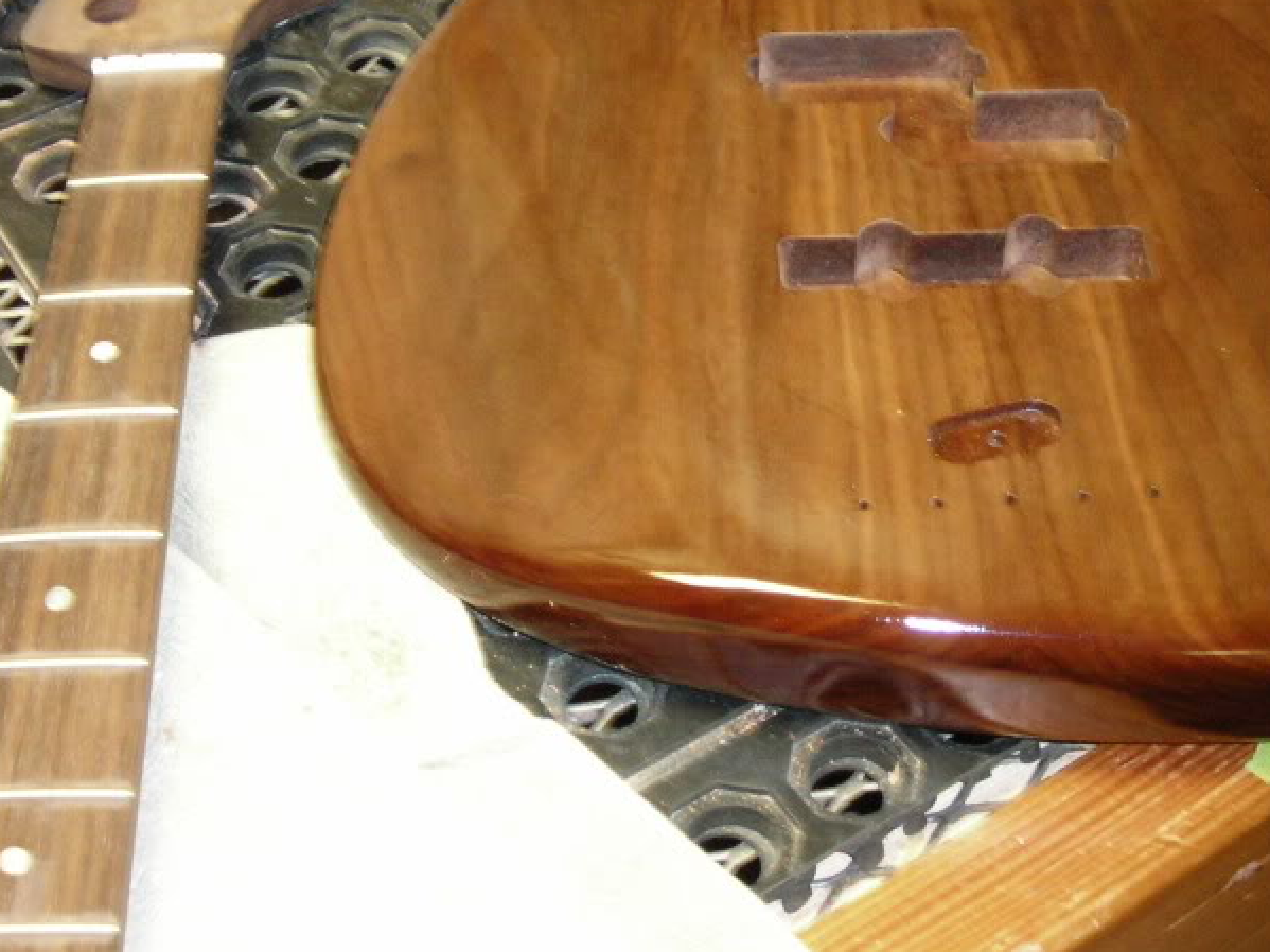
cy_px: 159
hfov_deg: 29.8
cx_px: 723
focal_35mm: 65
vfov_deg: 22.2
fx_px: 2384
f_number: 3.2
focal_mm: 6.3
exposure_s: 1/15.6
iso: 200
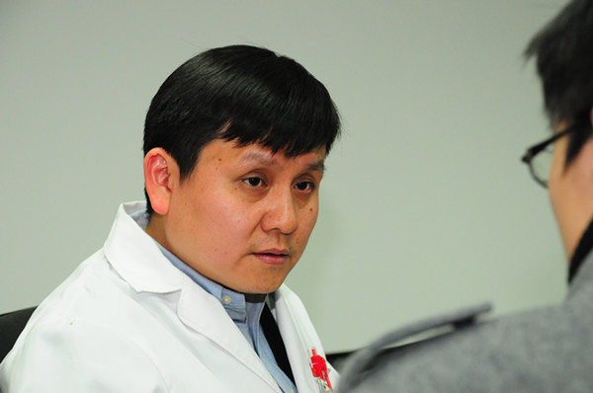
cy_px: 196
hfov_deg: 20.6
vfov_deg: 13.8
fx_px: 1628
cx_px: 296
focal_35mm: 99
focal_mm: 66
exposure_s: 1/60
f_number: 5.6
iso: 1600
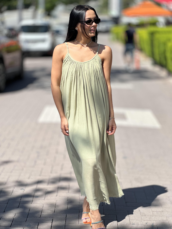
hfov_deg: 19.1
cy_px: 114
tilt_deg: -14.7
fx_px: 510
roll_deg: -0.5
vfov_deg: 25.3
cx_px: 86
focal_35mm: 77
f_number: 2.8
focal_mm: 9
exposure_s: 1/815
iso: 32
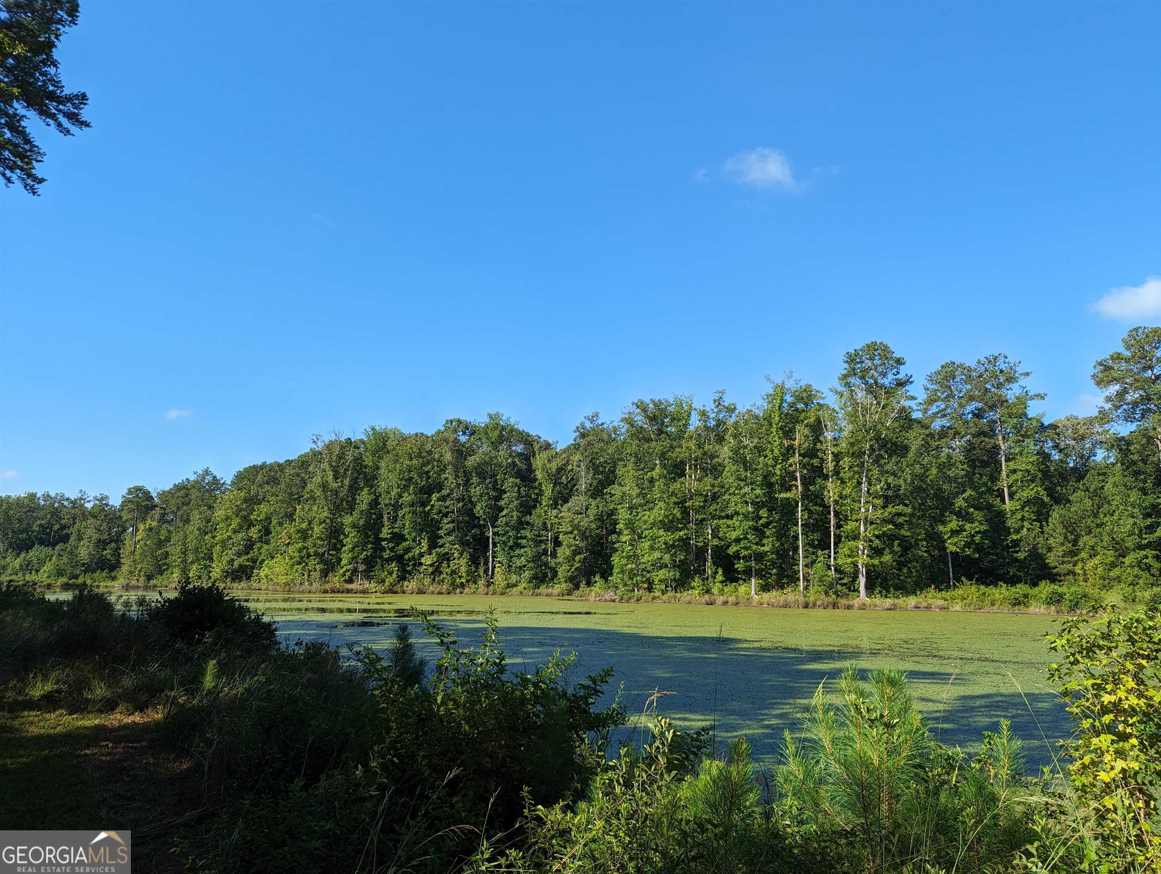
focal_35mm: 24
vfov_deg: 56.9
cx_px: 580
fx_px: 806
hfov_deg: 71.5
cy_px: 437
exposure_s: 1/1068
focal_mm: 6.81
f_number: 1.85
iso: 47
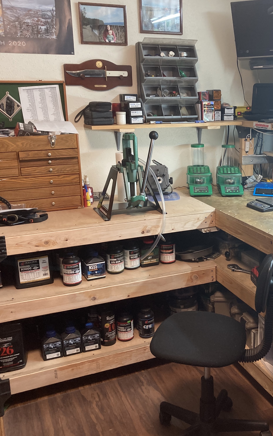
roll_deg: +0.2
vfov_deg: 49.3
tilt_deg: -14.4
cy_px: 218
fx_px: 476
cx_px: 225
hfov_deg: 31.0
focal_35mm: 40
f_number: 1.8
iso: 100
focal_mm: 3.99
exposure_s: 1/60
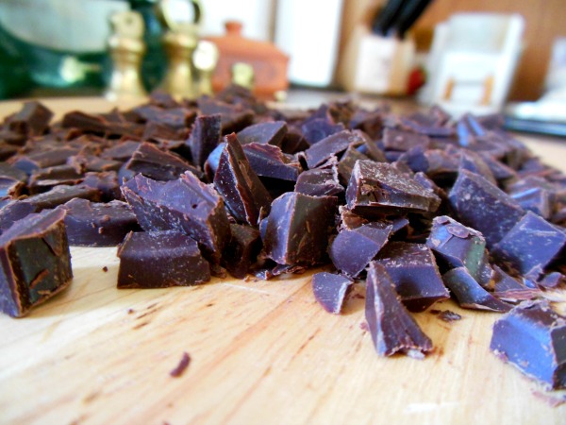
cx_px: 283
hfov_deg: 69.4
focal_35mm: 25
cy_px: 212
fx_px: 409
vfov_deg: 54.9
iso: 800
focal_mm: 4.5
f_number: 3.2
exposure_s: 1/8
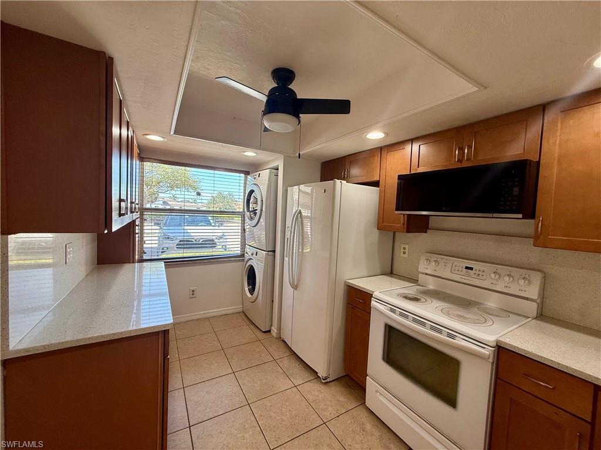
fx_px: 243
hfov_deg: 102.1
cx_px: 300
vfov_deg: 85.7
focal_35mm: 14
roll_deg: -2.9
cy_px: 225
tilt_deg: -2.3
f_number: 2.2
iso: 100
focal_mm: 2.22
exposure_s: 1/120
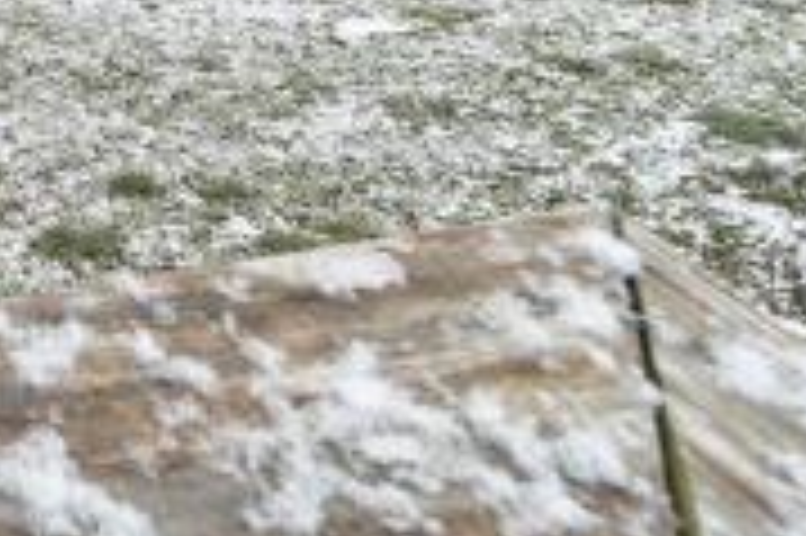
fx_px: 1409
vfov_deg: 16.9
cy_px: -486
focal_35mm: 63
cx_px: -698
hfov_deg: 20.5
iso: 400
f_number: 8
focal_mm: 10
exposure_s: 1/100
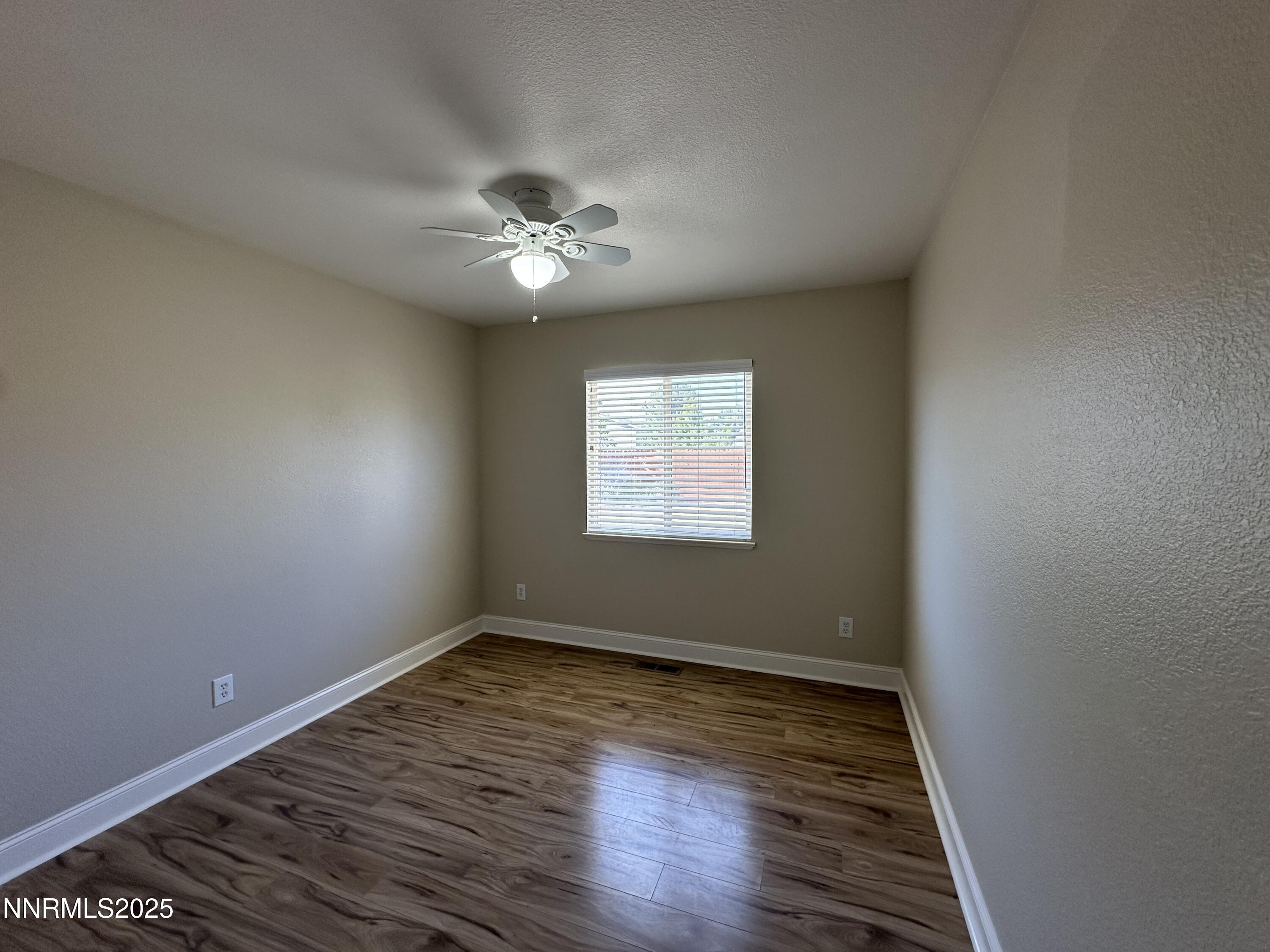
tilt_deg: -2.3
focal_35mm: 14
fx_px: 514
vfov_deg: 85.7
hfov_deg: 102.1
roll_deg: +0.2
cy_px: 476
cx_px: 635
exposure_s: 1/120
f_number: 2.2
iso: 100
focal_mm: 2.22
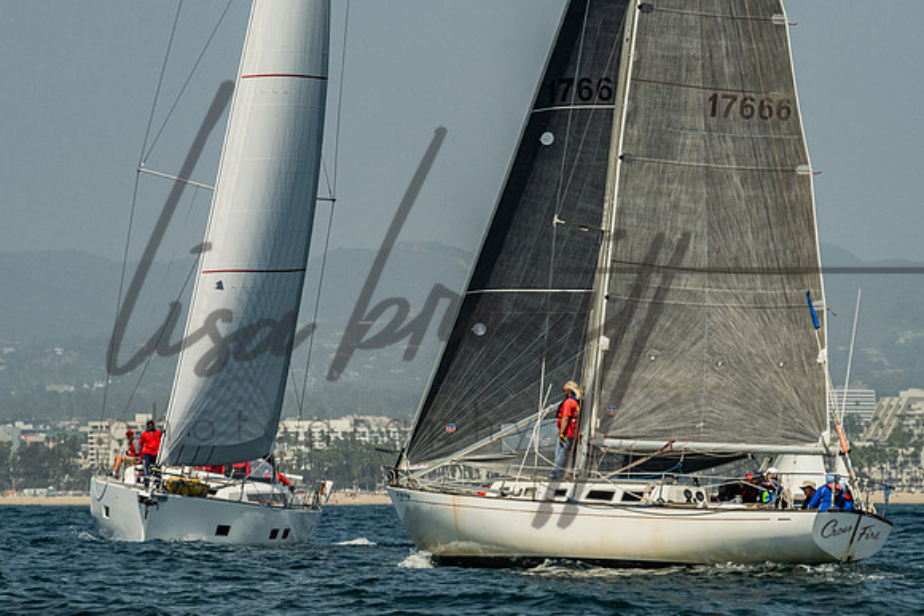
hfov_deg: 6.6
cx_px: 370
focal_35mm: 312
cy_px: 200
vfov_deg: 4.4
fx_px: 8004
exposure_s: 1/1600
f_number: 6.3
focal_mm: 145
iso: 320
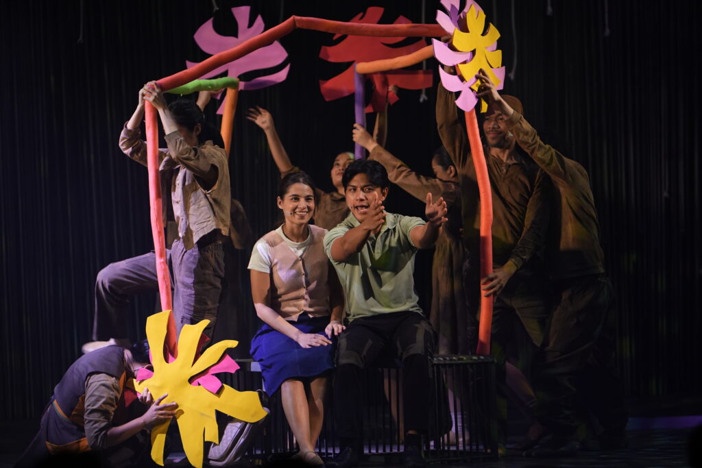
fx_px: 2633
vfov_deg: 10.2
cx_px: 351
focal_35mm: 135
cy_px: 234
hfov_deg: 15.2
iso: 1600
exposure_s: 1/160
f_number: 2
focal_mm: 135
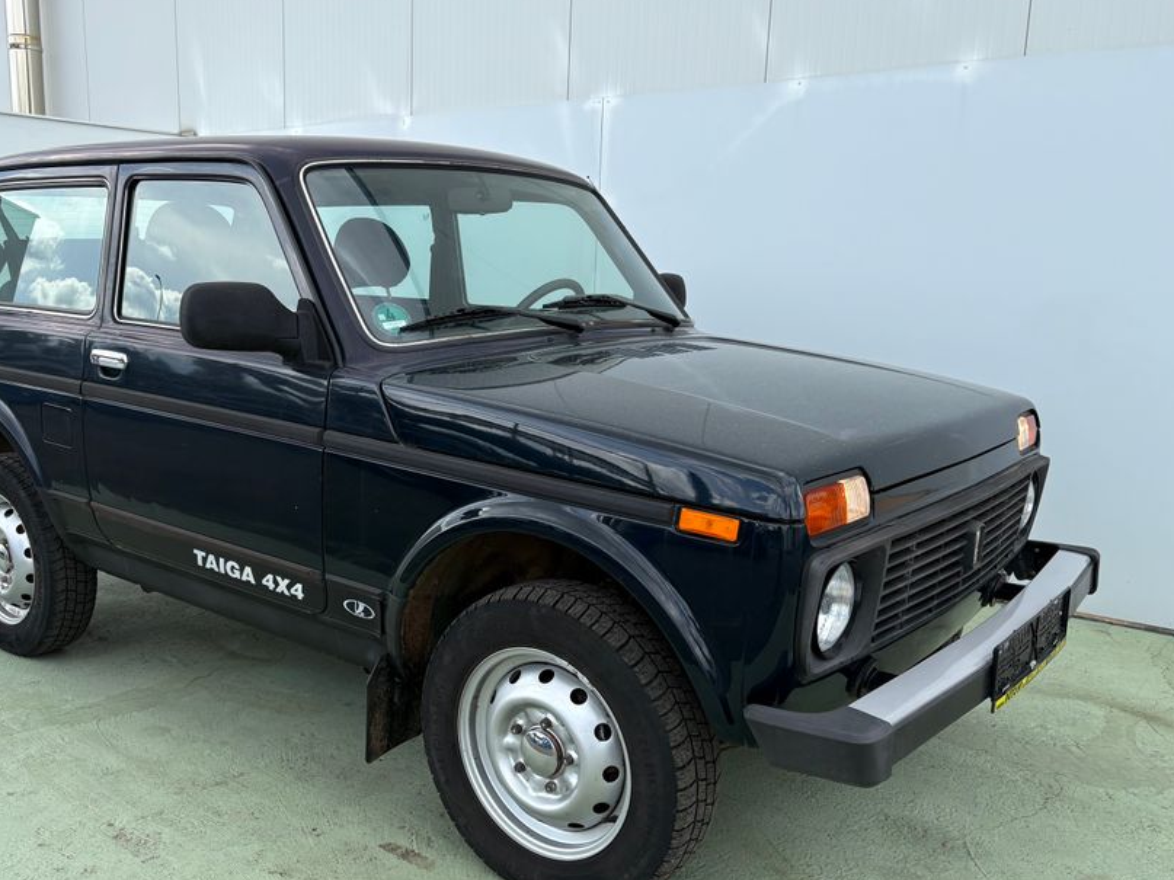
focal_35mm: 33
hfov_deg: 55.1
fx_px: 1119
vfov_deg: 42.8
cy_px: 502
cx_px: 484
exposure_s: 1/1287
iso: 50
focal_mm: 5.96
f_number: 1.6
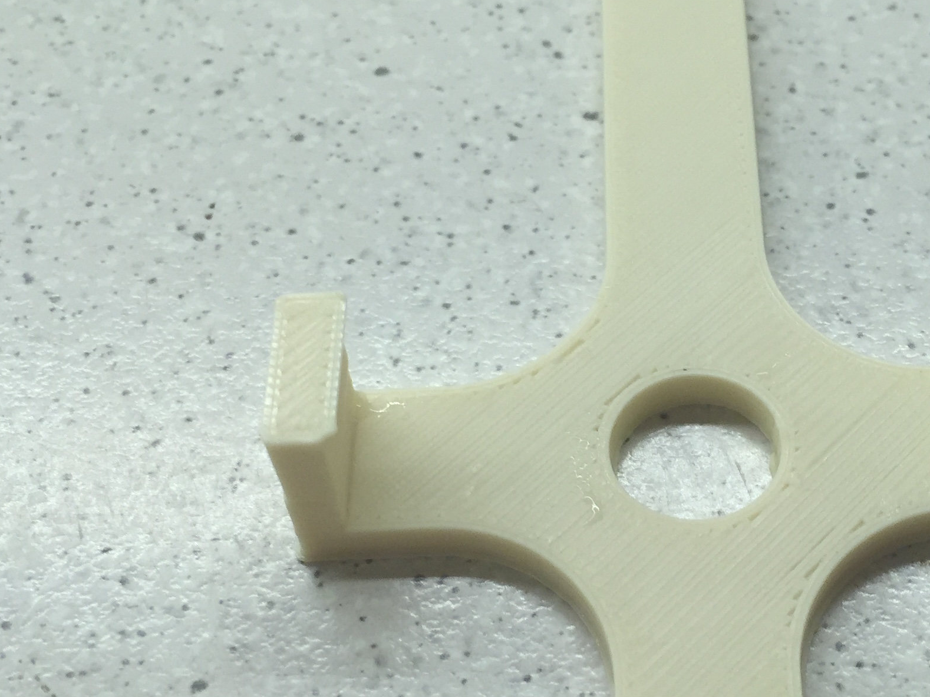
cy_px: 448
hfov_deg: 31.7
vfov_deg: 24.3
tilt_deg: -55.3
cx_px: 676
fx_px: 1612
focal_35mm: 60
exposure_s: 1/50
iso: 32
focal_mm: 4.15
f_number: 2.2
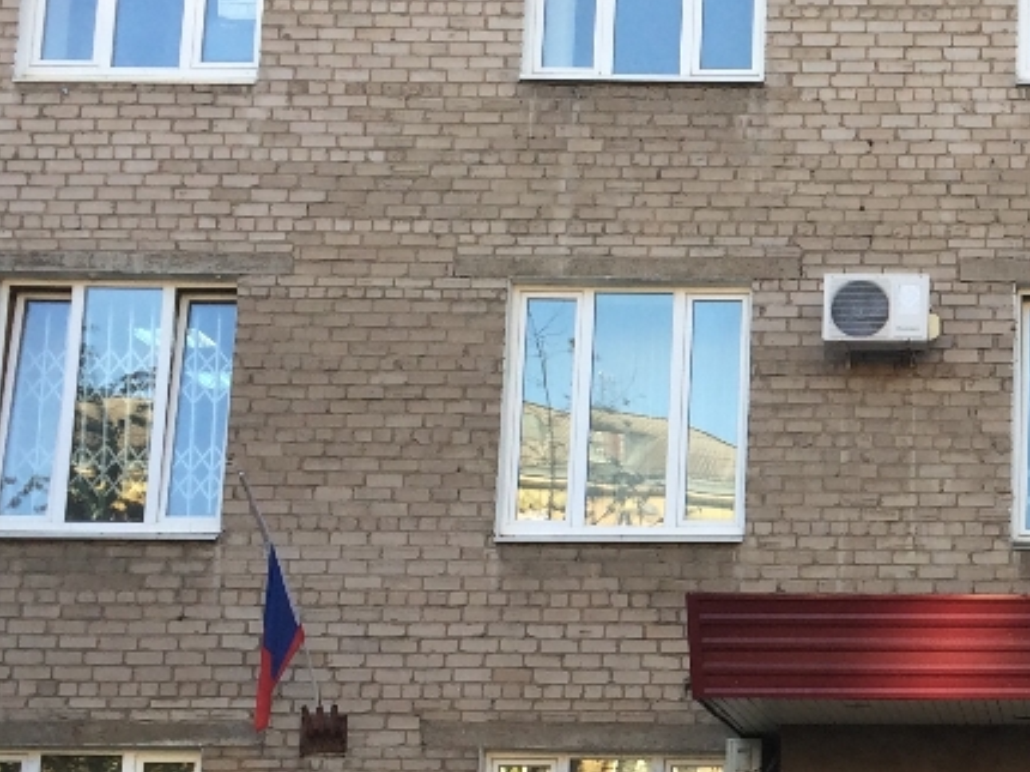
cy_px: 571
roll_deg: +0.2
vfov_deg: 18.1
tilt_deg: +11.0
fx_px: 2409
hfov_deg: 22.8
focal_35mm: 81
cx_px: 1109
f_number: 2.2
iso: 32
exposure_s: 1/281
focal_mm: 4.15
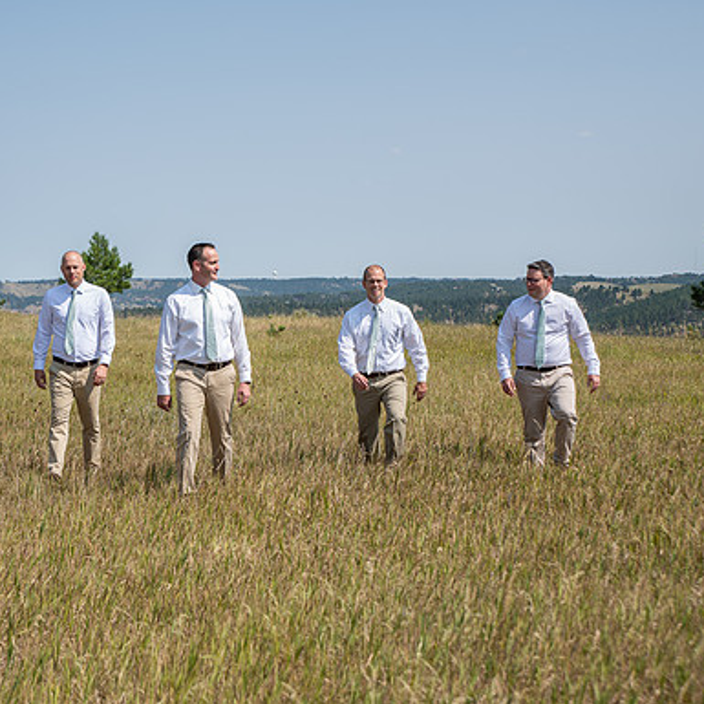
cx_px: 198
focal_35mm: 65
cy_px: 388
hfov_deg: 26.2
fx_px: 1496
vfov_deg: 26.5
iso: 64
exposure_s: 1/400
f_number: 4.5
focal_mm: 46
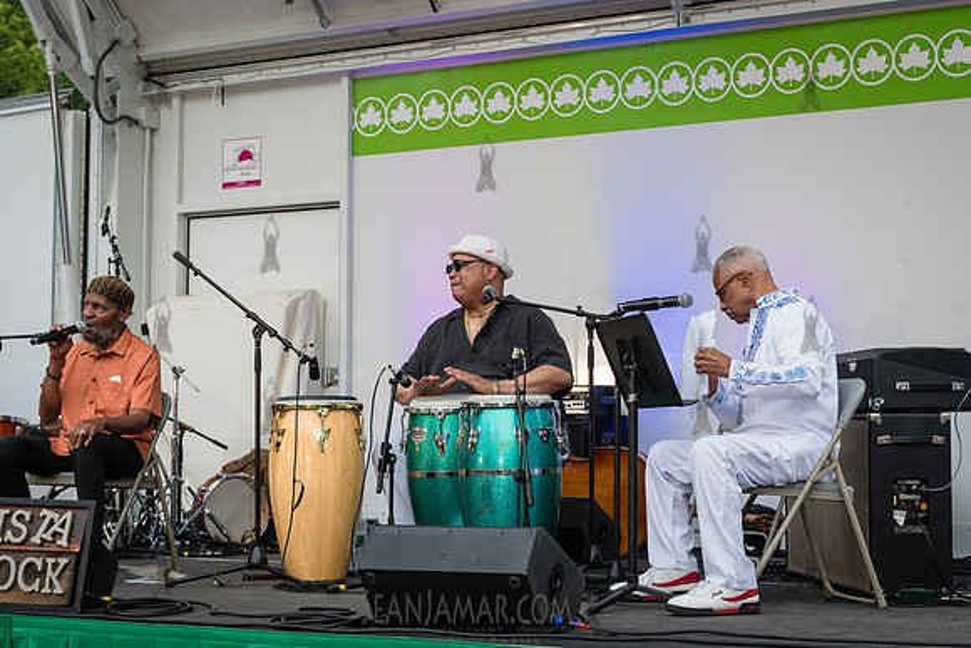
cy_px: 323
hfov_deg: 29.0
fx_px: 1880
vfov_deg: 19.6
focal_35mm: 70
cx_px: 501
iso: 1000
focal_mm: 66
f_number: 4.5
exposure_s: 1/640
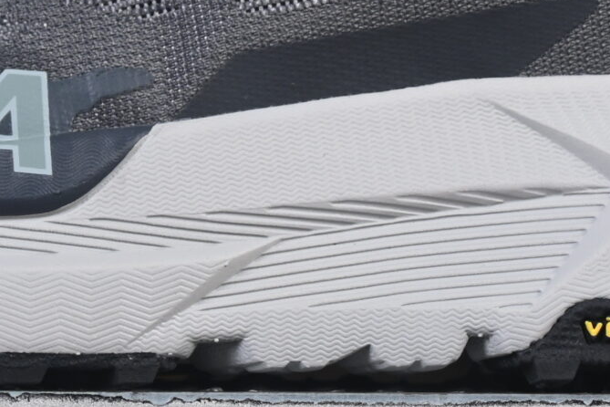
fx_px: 4863
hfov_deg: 7.2
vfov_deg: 4.8
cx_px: 248
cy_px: -94
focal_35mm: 287
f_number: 7.1
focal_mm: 50
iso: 160
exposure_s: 1/80
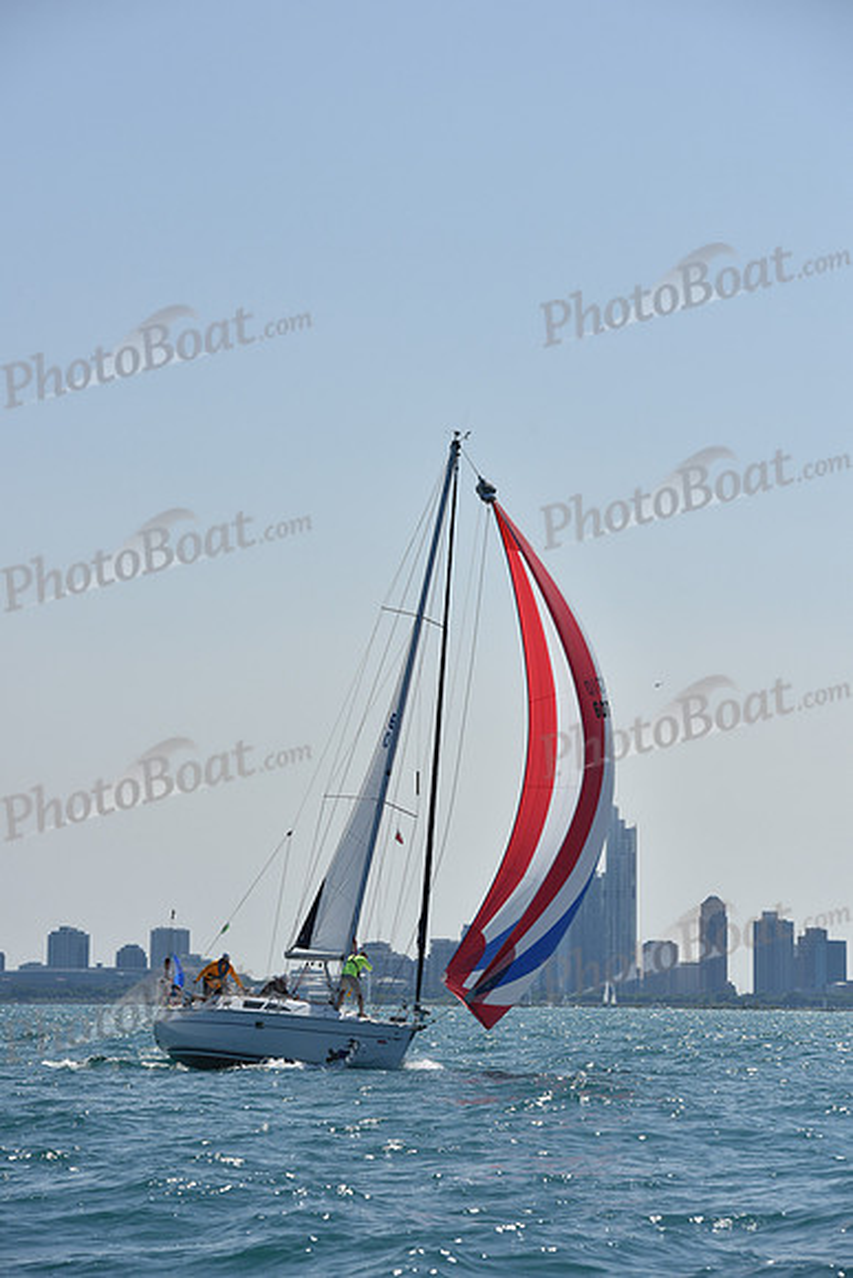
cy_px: 639
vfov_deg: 15.8
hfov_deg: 10.6
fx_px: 4617
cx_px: 426
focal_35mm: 130
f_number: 8
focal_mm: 130
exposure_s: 1/2000
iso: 250
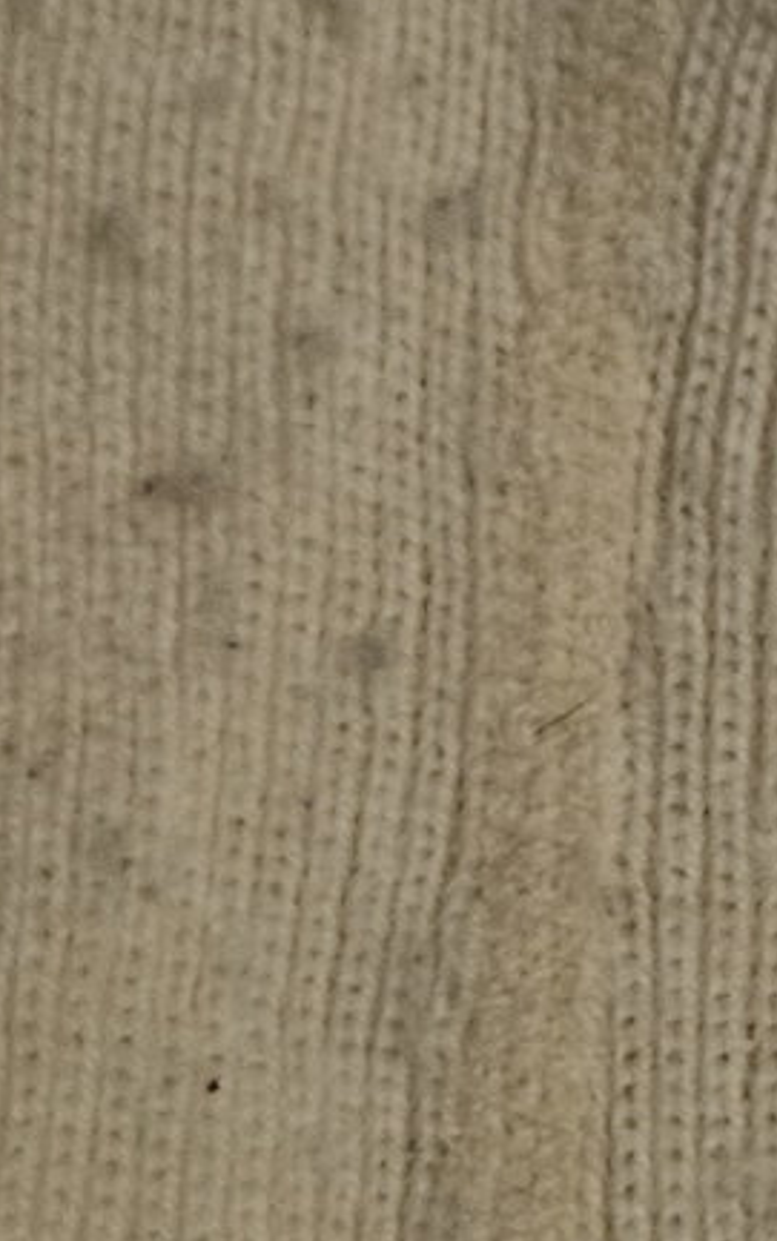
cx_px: 1012
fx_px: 3148
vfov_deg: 22.3
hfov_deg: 13.6
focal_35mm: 93
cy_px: 752
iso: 640
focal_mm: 5.4
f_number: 1.8
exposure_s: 1/25
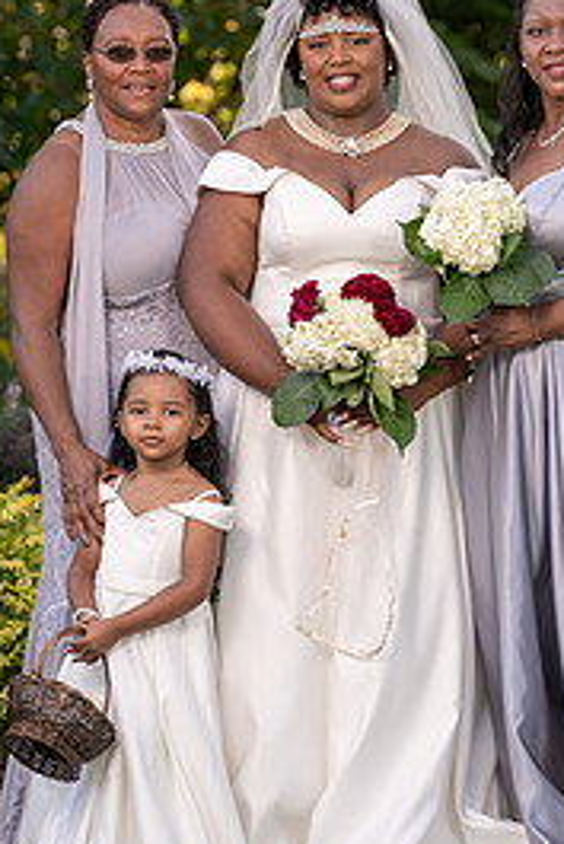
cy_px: 331
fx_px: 7885
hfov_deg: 4.1
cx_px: 370
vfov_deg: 6.1
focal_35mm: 336
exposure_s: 1/200
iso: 100
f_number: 4.5
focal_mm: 198
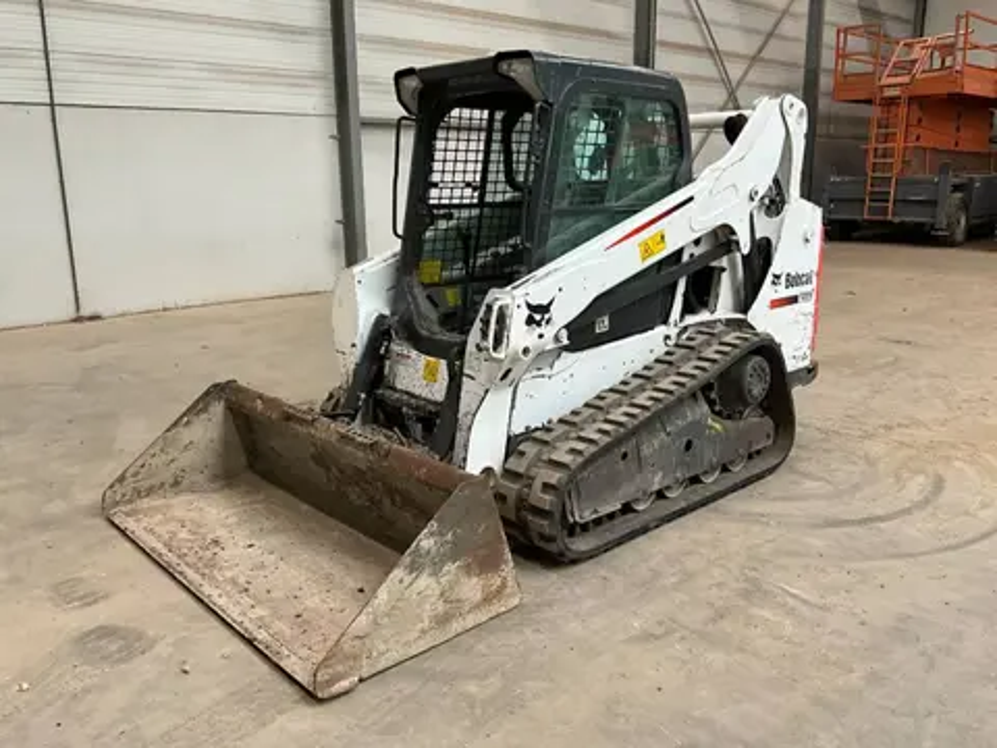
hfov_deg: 61.7
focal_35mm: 29
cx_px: 498
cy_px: 374
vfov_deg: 48.2
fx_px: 835
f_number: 1.8
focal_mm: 3
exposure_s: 1/60
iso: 100
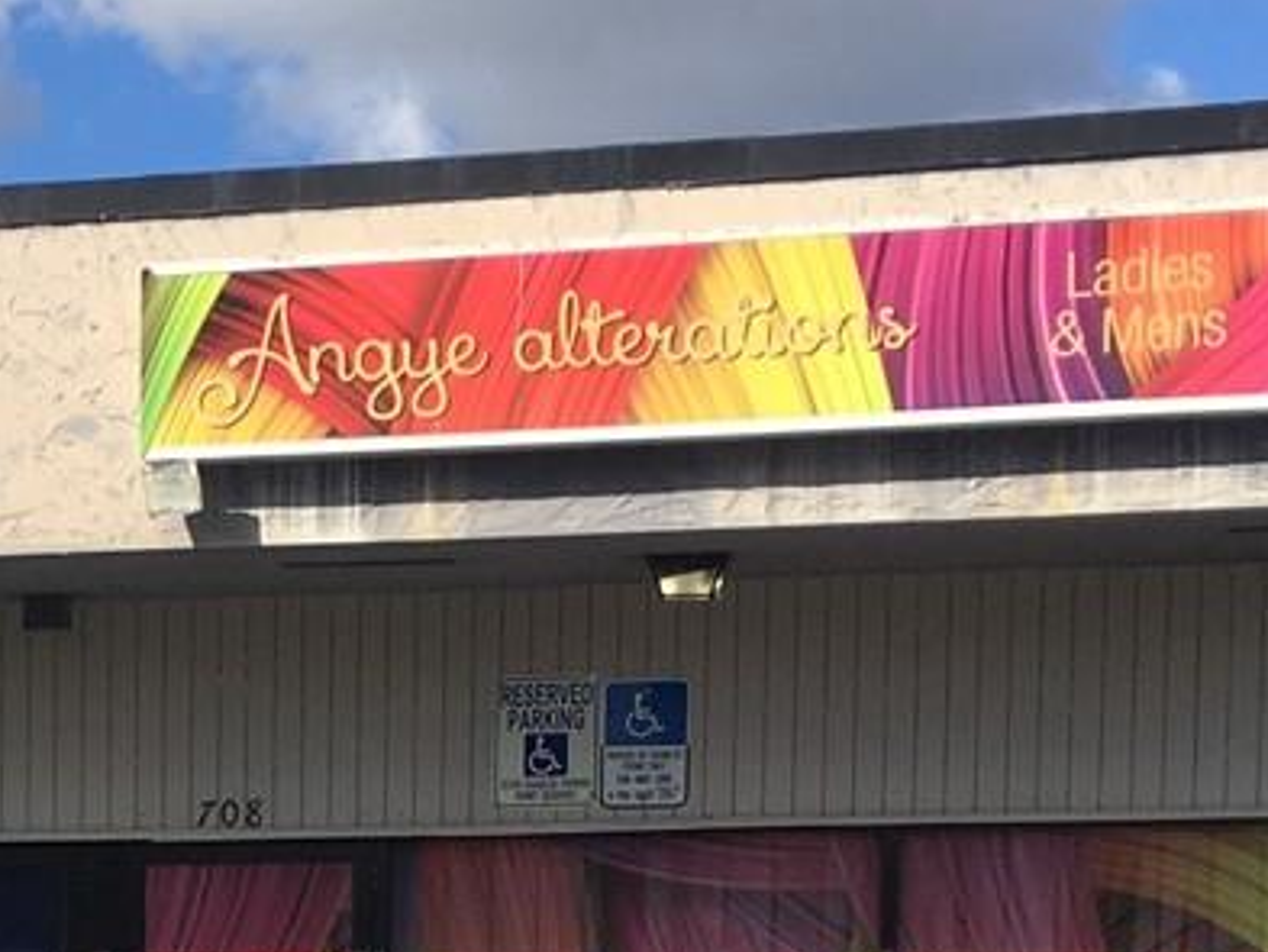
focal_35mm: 118
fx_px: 4324
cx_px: -423
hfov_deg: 15.8
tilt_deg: -2.8
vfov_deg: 12.0
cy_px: 1462
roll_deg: -0.9
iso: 25
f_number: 2.2
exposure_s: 1/1876
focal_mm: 4.15
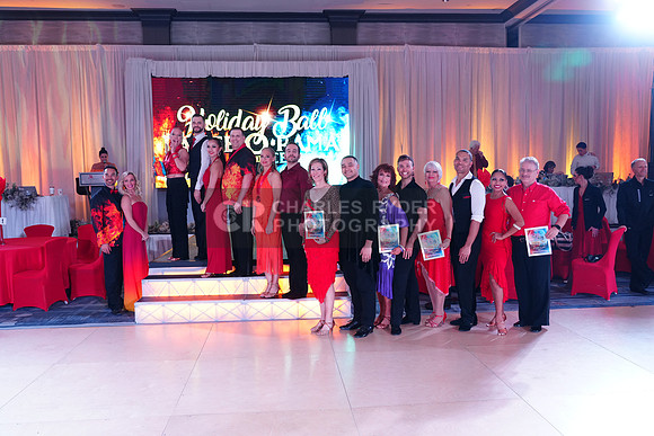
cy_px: 218
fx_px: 545
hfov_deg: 61.9
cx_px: 327
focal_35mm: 30
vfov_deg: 43.6
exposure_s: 1/160
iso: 1600
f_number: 4
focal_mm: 30
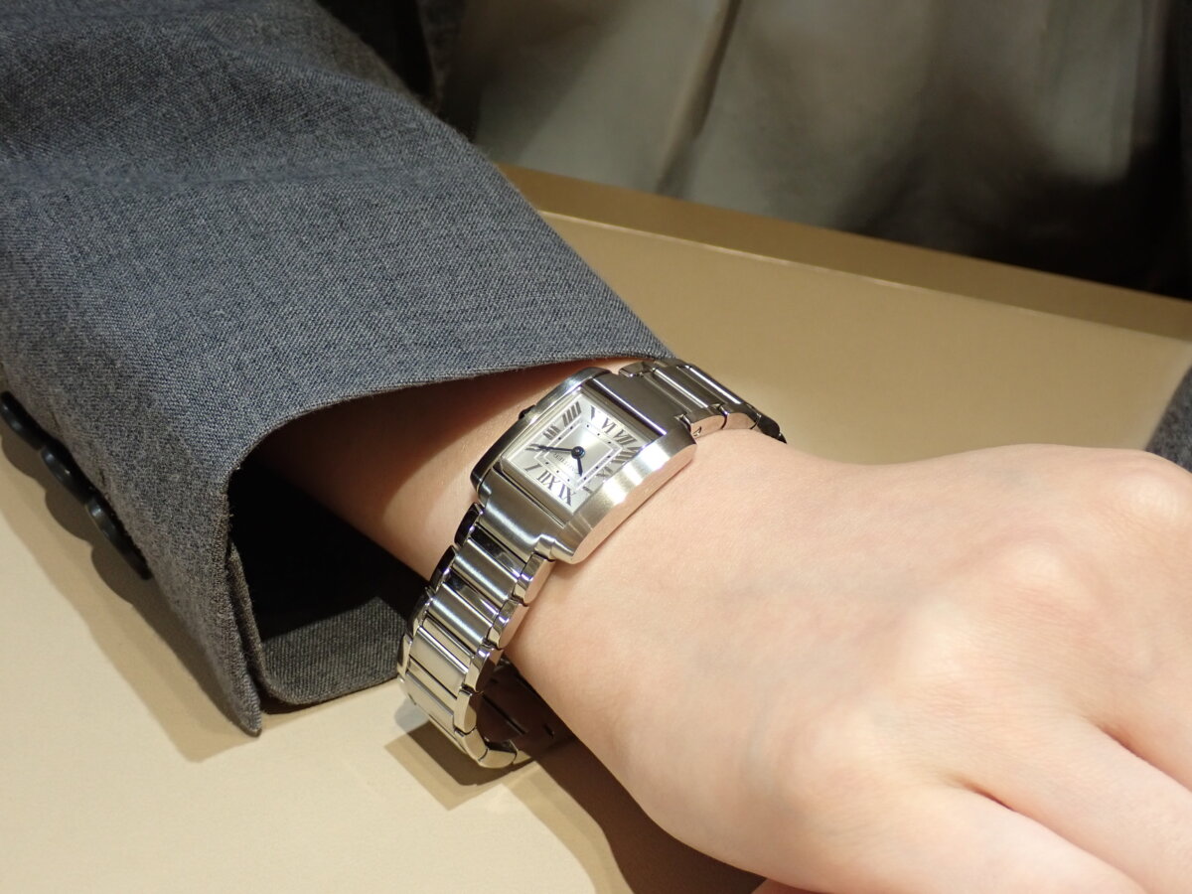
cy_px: 447
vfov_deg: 20.7
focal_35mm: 71
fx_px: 2445
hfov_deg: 27.4
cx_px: 596
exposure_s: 1/60
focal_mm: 12.73
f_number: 3.9
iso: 250
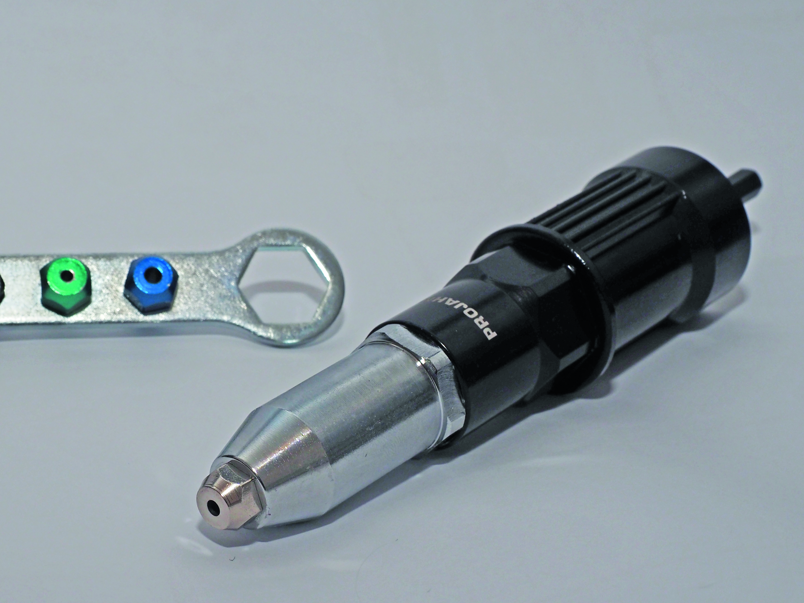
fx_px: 1928
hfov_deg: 23.5
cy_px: 364
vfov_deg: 17.8
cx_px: 278
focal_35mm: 83
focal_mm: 28
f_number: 8
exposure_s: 1/60
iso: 250
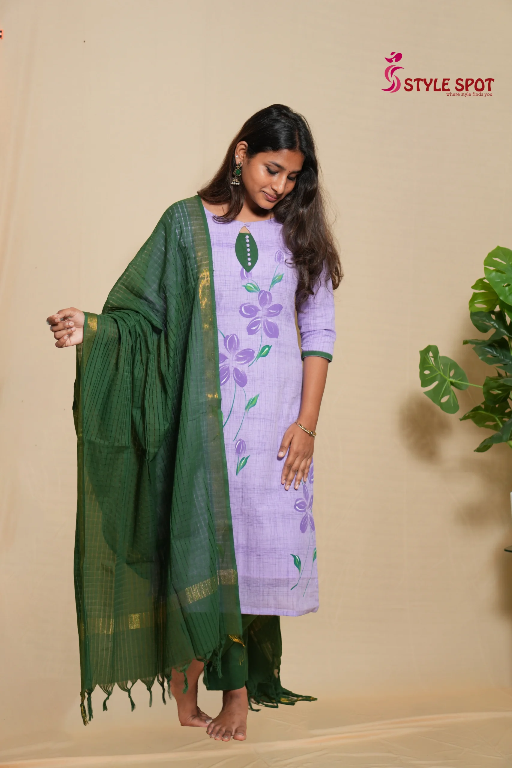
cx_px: 256
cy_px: 384
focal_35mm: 75
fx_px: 1600
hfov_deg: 18.2
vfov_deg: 27.0
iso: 200
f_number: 1.8
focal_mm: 50
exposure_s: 1/125
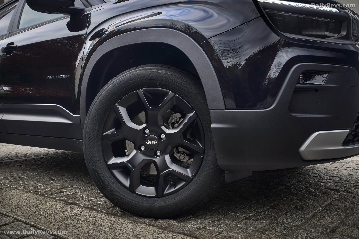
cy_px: 120
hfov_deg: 58.7
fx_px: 319
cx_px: 180
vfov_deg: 41.1
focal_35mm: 32
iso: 125
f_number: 9
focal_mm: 32
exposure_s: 1/15
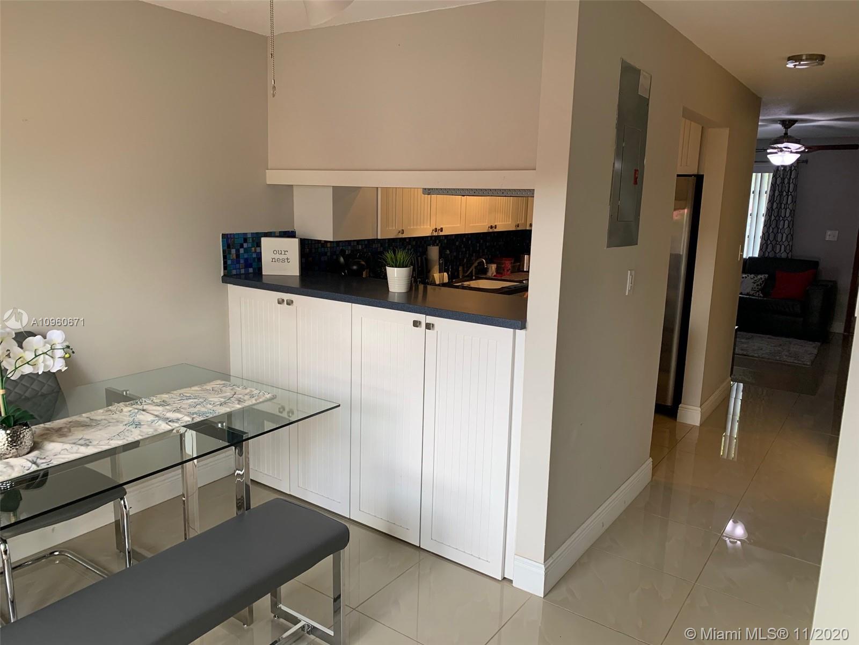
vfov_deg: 53.1
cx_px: 430
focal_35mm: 26
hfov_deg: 67.3
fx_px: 645
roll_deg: -2.0
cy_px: 322
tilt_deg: -11.4
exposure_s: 1/78
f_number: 1.8
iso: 100
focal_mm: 4.25
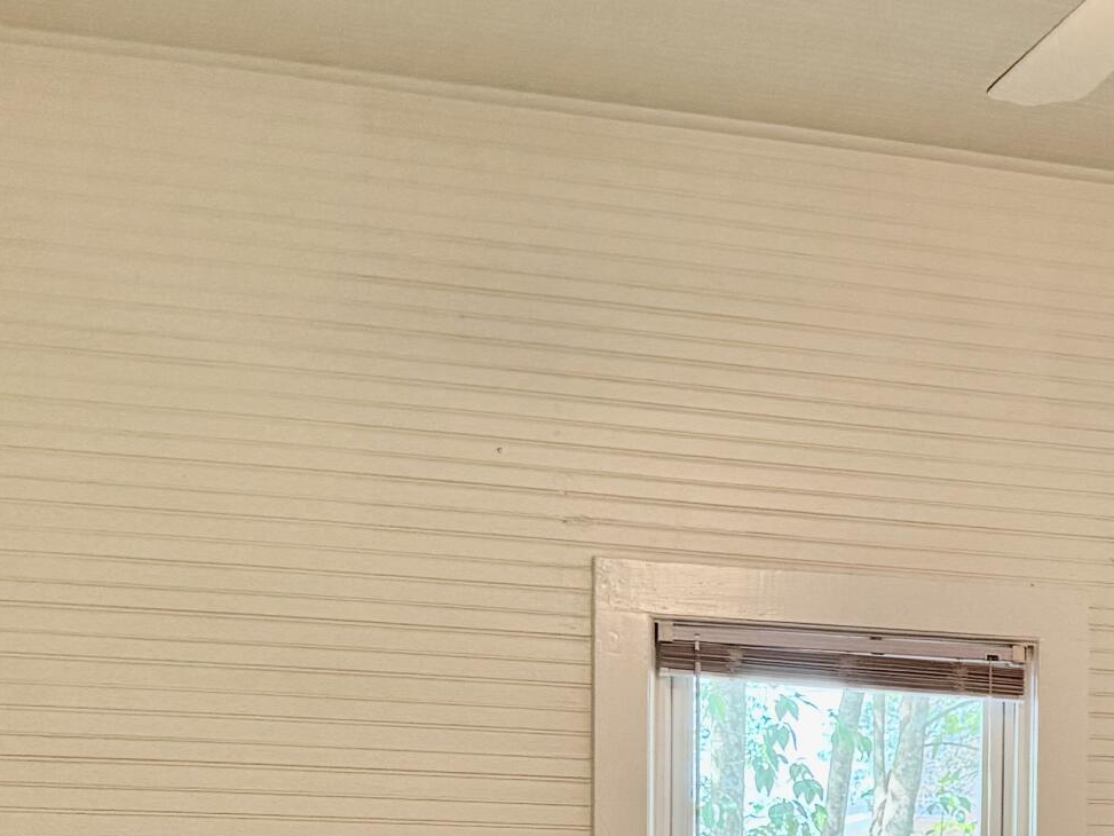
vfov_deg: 18.7
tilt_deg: -2.1
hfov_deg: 25.0
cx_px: 1128
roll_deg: -1.1
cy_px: 1041
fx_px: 2382
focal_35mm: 74
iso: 320
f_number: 1.78
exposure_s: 1/60
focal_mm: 6.76
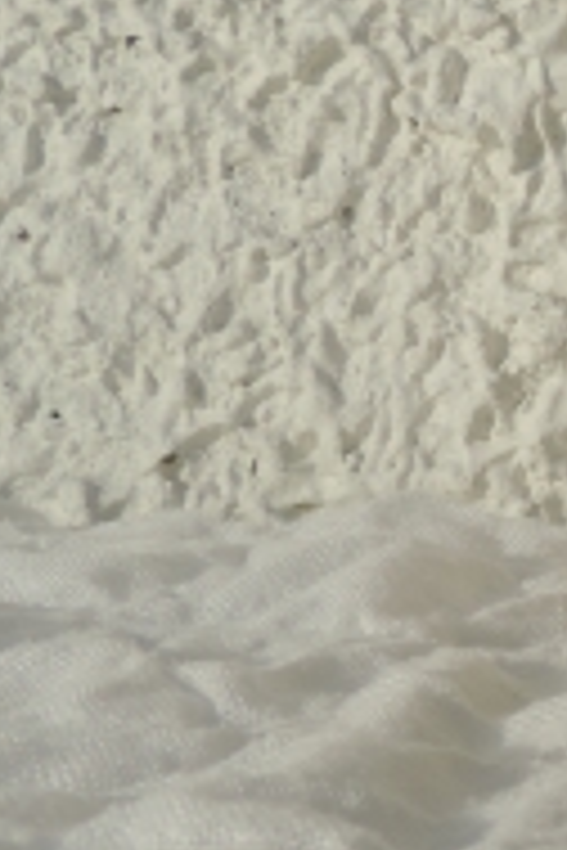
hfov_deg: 11.8
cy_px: 319
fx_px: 2339
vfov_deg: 20.6
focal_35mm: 99
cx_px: 1251
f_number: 3.5
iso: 80
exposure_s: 1/1250
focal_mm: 5.3
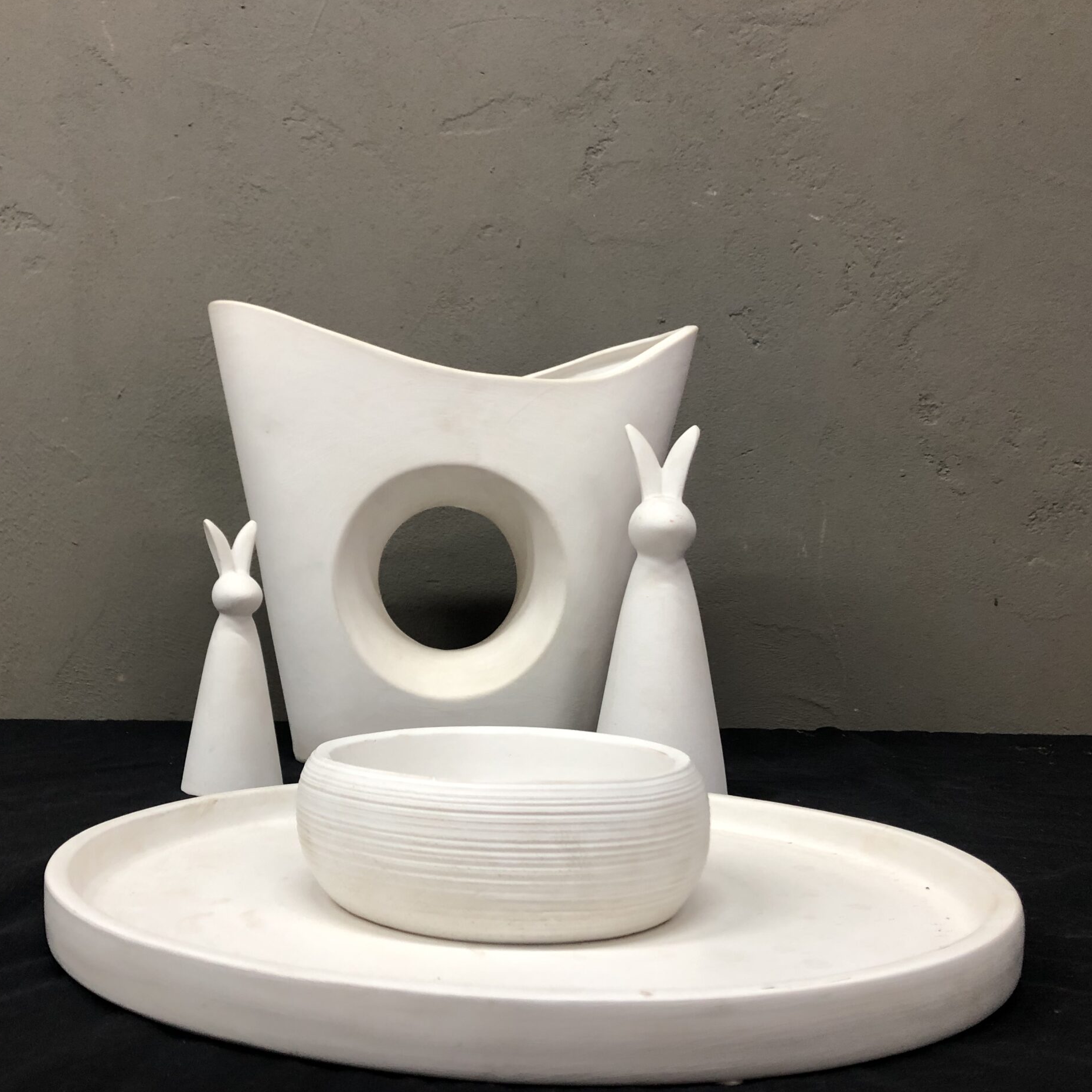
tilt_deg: +2.3
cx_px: 443
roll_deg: -2.8
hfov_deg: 48.2
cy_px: 547
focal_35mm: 34
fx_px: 1213
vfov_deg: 48.5
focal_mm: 3.99
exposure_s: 1/17
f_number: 1.8
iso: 50
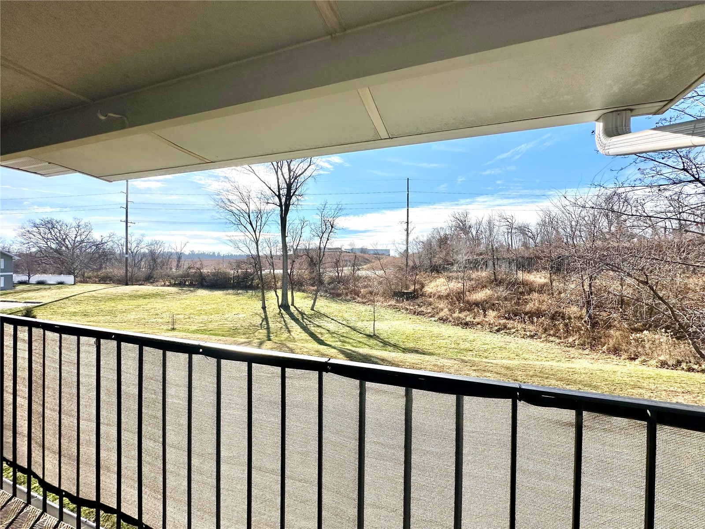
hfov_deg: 102.1
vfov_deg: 85.7
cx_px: 352
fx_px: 285
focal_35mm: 14
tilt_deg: +0.5
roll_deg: -1.1
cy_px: 264
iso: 50
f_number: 2.2
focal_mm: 2.22
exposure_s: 1/3205
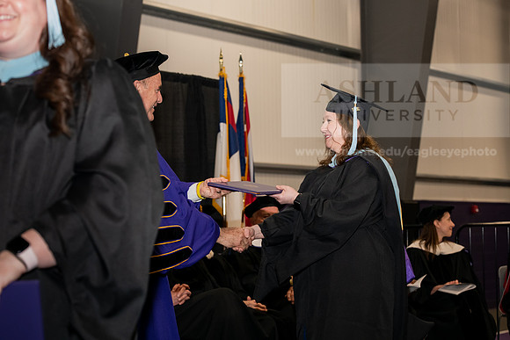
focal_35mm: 85
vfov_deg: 16.1
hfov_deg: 23.9
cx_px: 255
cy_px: 170
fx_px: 1204
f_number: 5.6
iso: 1600
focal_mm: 85
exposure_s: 1/200
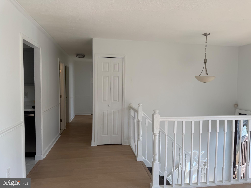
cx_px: 126
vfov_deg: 56.8
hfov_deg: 71.6
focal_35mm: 24
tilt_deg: -3.4
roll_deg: -1.1
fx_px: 174
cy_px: 94
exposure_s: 1/298
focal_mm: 6.76
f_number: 1.78
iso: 80
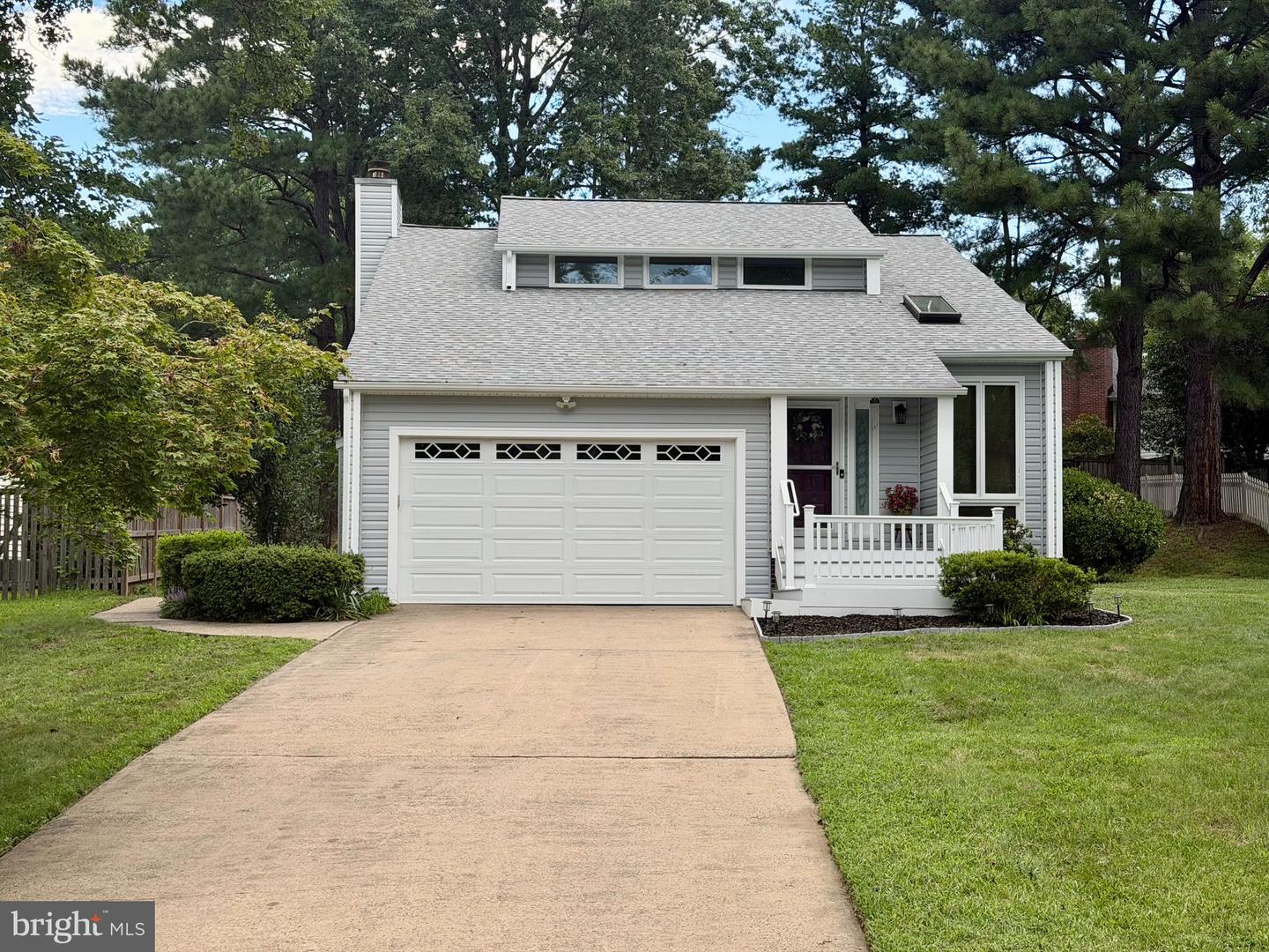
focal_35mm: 48
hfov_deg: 39.7
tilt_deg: +3.5
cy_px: 476
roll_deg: +0.1
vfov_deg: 30.3
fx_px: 1760
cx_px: 634
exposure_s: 1/400
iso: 64
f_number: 1.78
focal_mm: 6.76
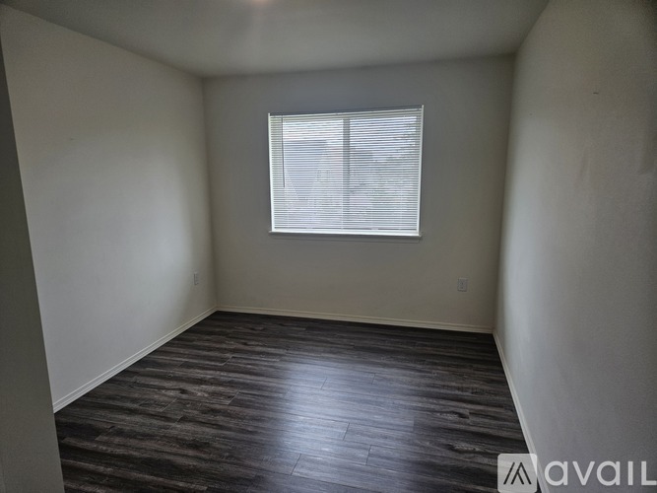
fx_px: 436
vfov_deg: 58.9
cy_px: 246
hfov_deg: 73.9
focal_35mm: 23
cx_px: 328
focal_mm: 5.4
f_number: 1.8
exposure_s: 1/120
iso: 64
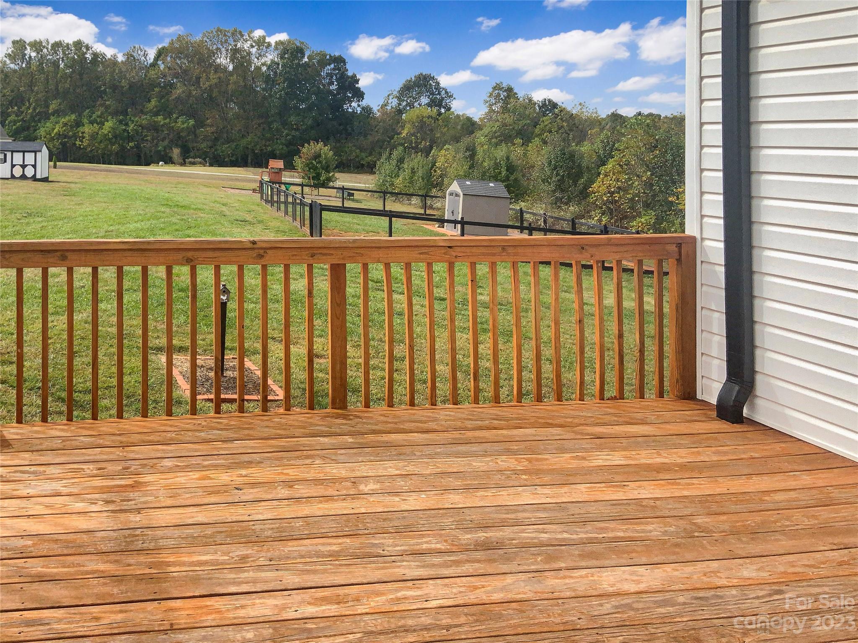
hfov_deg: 61.7
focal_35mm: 29
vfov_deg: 48.2
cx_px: 429
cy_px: 322
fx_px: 719
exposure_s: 1/1675
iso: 16
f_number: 1.8
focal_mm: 3
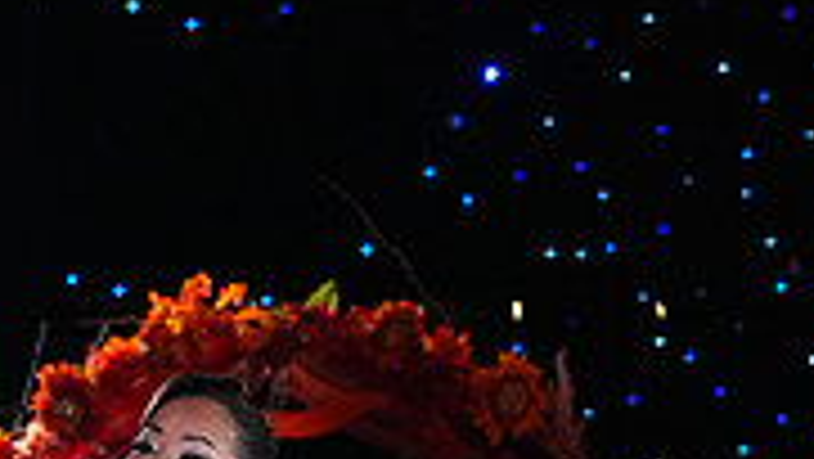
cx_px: 101
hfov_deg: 6.1
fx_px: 7623
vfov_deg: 3.4
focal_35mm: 353
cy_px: 1102
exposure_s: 1/400
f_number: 5.6
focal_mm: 105
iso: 5000
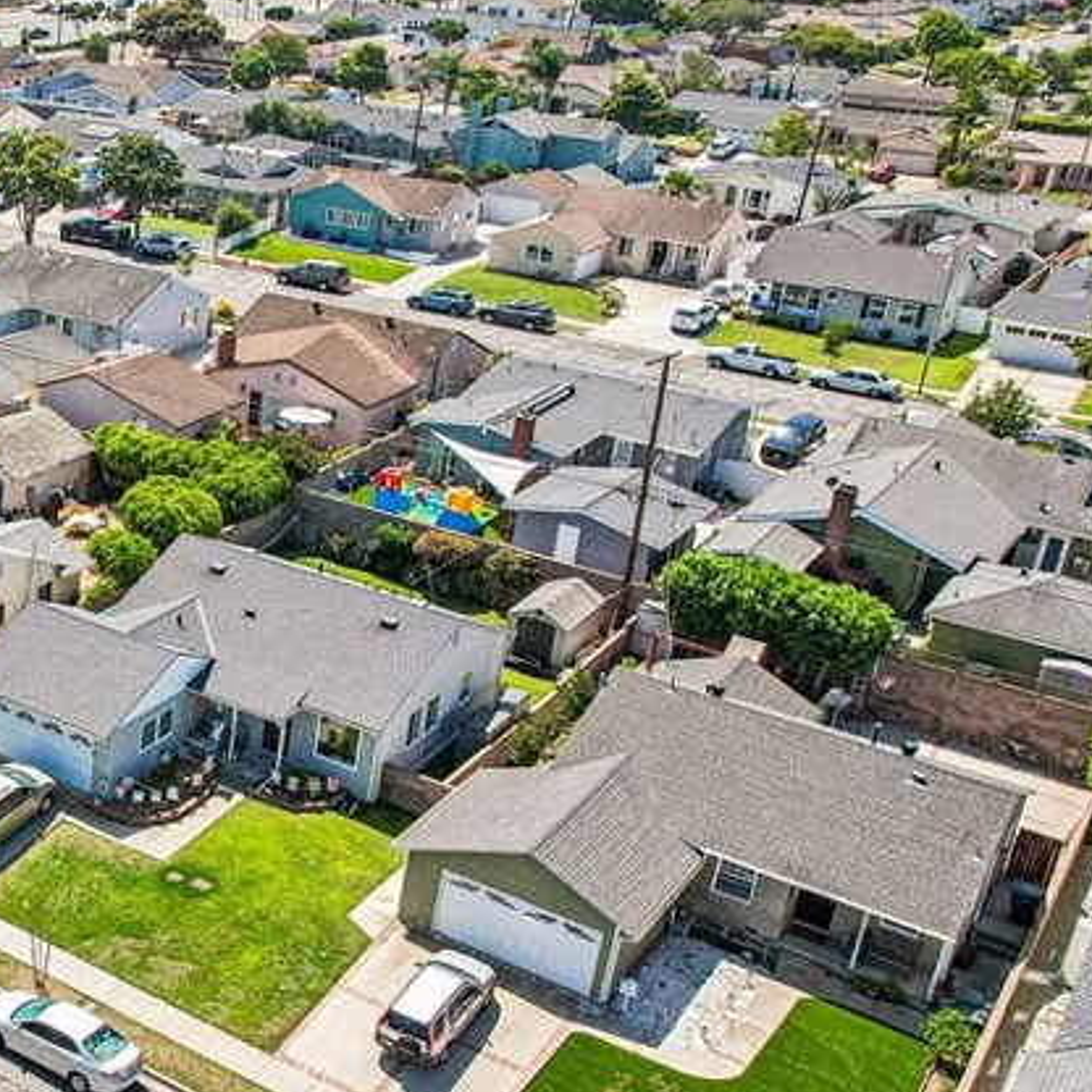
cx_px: -158
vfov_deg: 36.8
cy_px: 538
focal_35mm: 46
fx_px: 1642
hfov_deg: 31.8
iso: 150
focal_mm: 8.4
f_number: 2.8
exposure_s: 1/1600
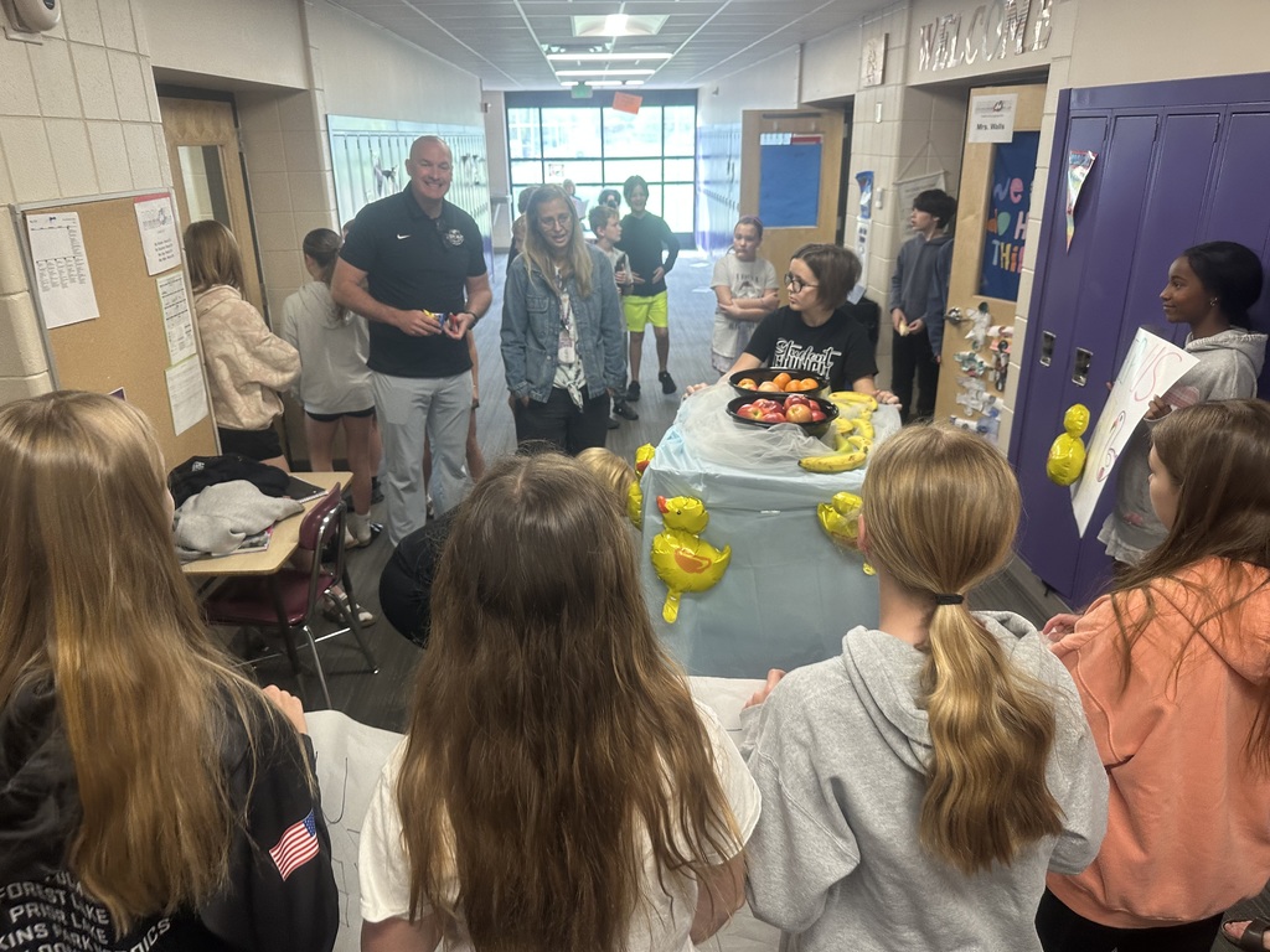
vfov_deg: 56.8
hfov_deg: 71.6
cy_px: 476
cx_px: 635
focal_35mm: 24
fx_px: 881
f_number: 1.78
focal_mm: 6.86
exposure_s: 1/120
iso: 160
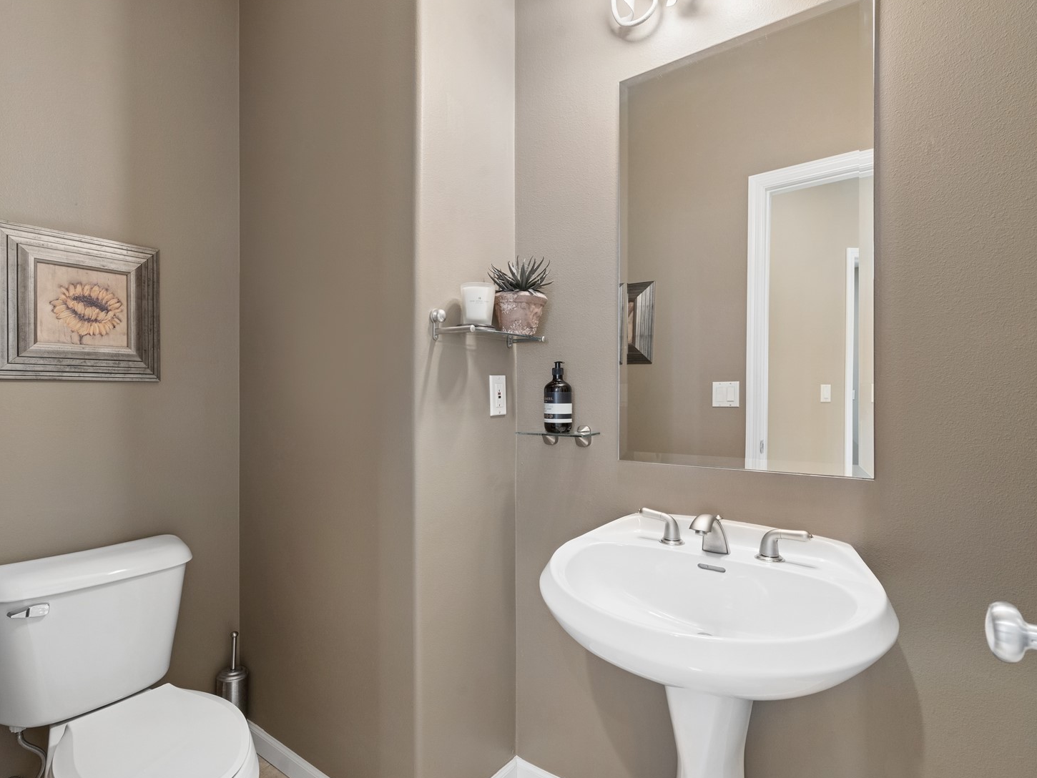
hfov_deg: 87.6
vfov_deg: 71.6
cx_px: 480
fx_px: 539
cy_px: 396
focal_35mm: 18
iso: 400
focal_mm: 16
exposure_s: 1/2
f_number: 9
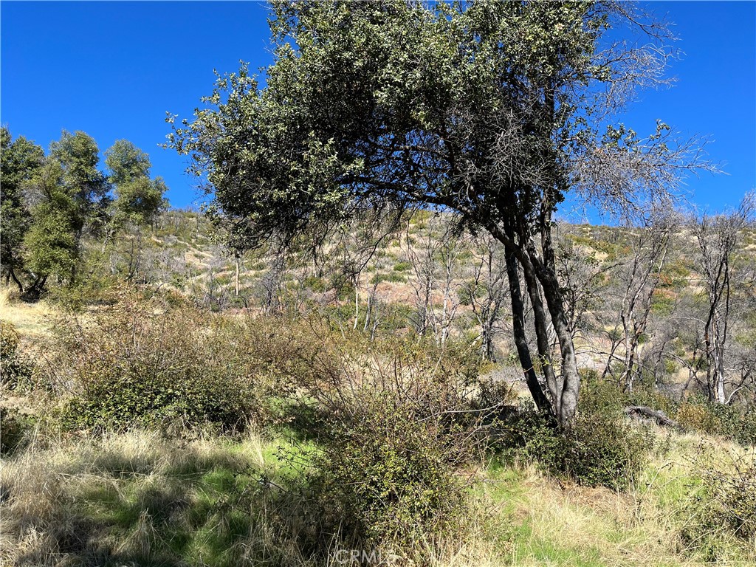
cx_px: 378
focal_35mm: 26
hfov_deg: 67.3
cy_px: 284
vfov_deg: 53.1
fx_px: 568
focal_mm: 5.1
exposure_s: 1/1957
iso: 50
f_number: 1.6
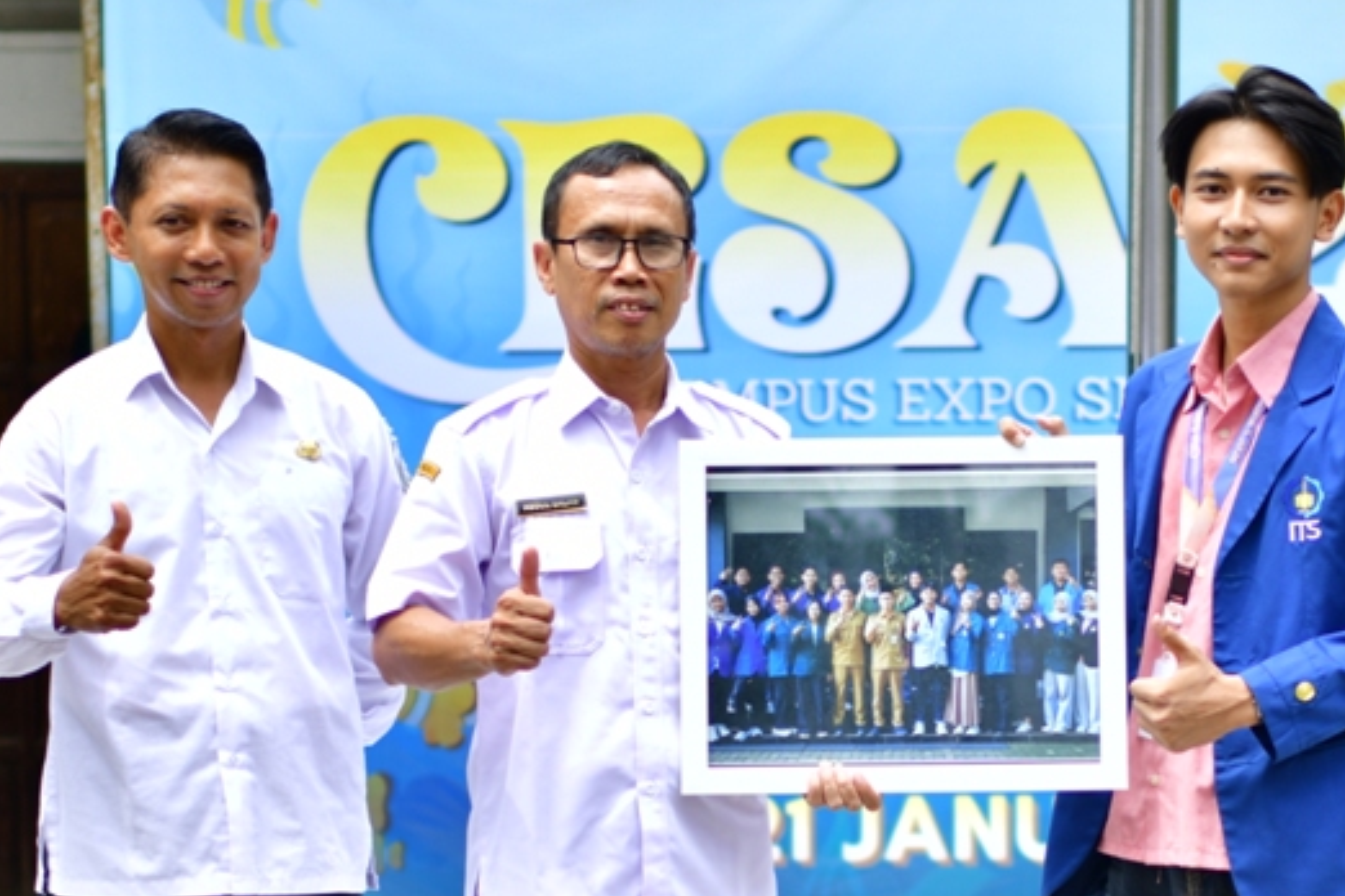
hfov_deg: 19.9
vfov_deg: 13.4
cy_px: 727
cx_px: 925
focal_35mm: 102
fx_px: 3811
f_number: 1.4
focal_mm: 35
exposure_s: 1/1600
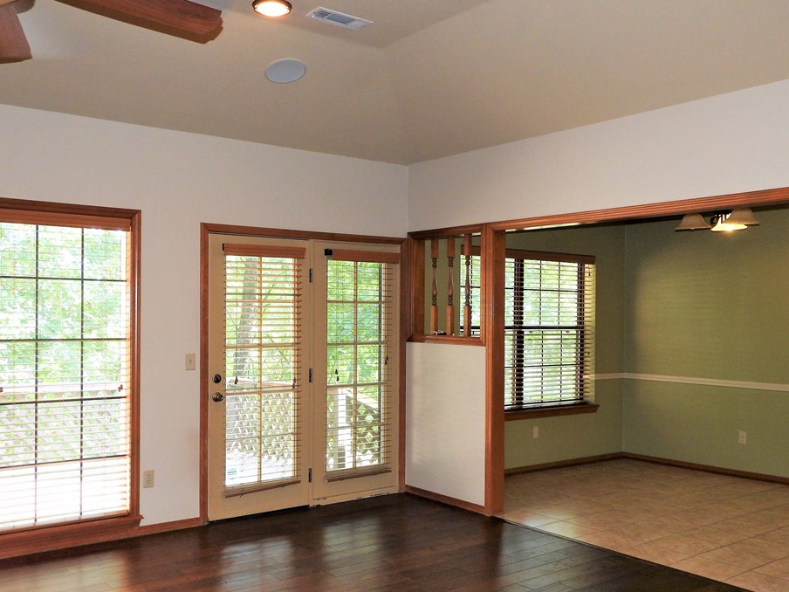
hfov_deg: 53.9
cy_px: 319
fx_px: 775
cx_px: 372
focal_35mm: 34
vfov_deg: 41.8
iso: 200
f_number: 3.5
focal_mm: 5.4
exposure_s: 1/30
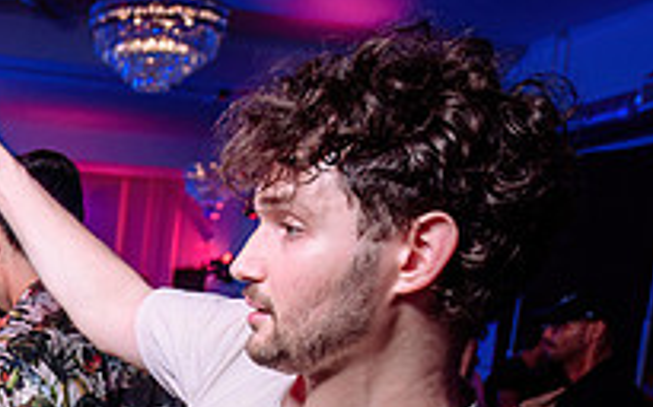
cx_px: -131
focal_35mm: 72
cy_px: 560
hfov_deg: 25.6
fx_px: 1281
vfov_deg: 16.8
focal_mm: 24
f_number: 3.5
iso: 800
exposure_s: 1/60
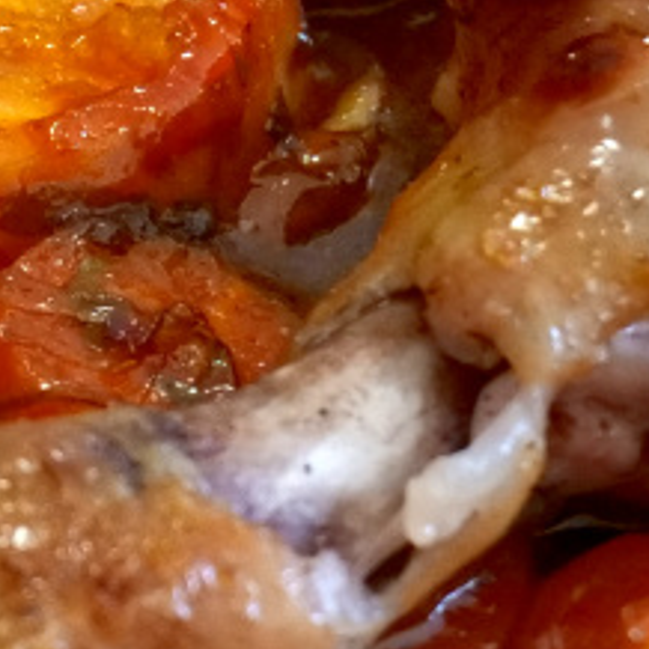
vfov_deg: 3.9
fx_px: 9545
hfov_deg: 3.9
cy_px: -155
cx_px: -646
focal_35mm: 450
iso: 5000
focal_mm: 60
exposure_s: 1/60
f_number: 7.1
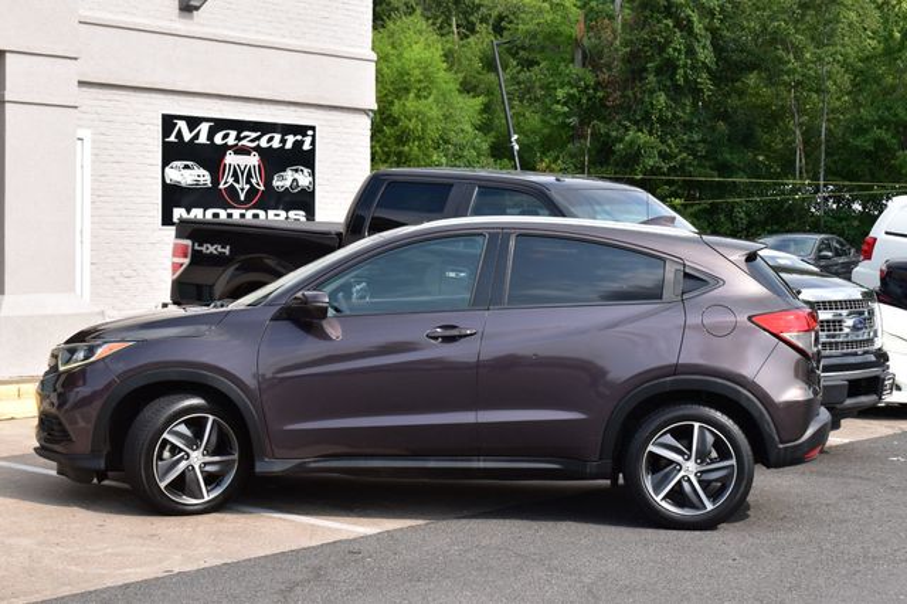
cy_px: 302
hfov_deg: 29.3
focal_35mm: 69
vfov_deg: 19.7
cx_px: 454
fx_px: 1737
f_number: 11
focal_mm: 46
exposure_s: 1/400
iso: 400
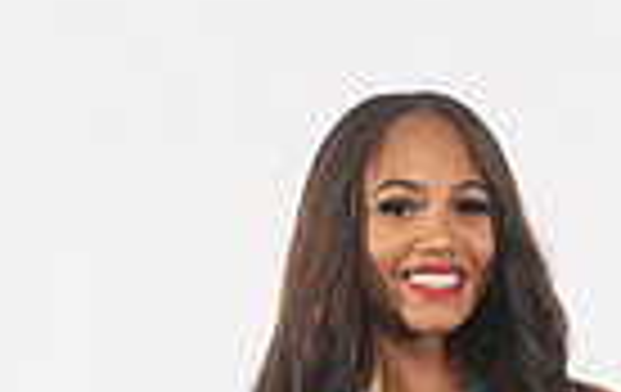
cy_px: 978
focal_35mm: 159
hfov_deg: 13.1
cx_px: 405
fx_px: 2698
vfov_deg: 7.7
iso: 500
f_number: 7.1
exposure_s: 1/320
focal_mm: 48
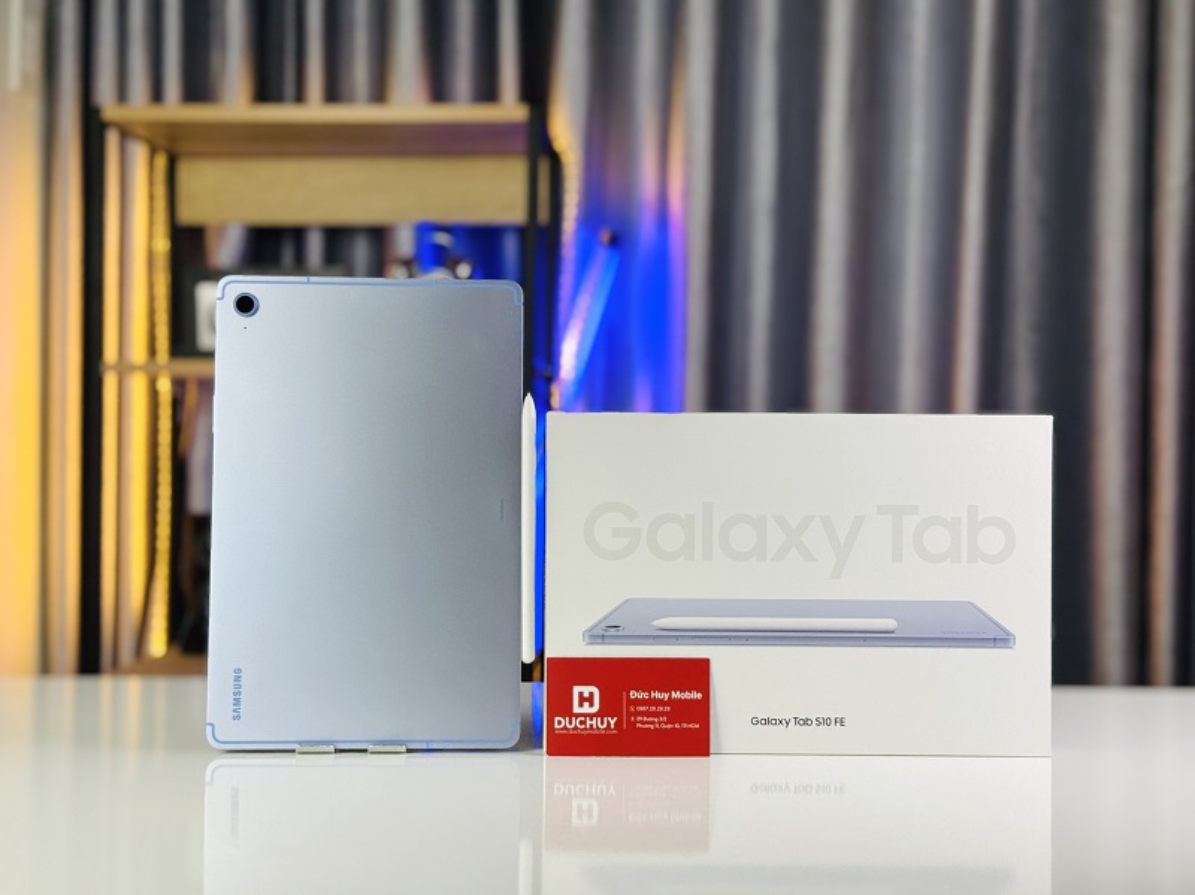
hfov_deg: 39.7
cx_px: 598
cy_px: 448
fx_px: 1656
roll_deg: -0.2
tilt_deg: -0.6
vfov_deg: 30.2
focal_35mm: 48
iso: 64
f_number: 1.78
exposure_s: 1/100
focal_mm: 6.76
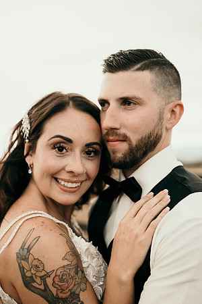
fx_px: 421
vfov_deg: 39.6
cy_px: 152
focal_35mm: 50
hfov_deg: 27.0
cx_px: 101
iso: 1250
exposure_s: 1/100
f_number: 2.8
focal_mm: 50
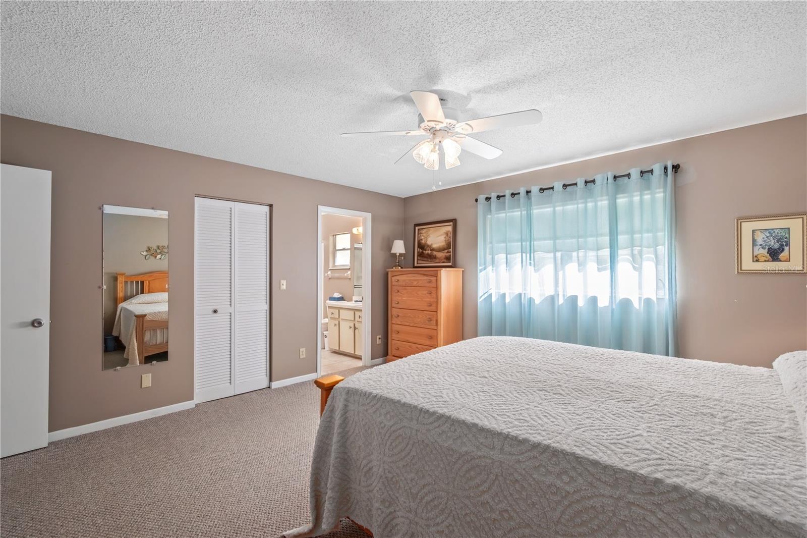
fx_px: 336
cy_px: 269
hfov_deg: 100.4
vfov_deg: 77.3
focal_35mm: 15
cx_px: 404
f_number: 9
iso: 250
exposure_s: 1/5
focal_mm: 10
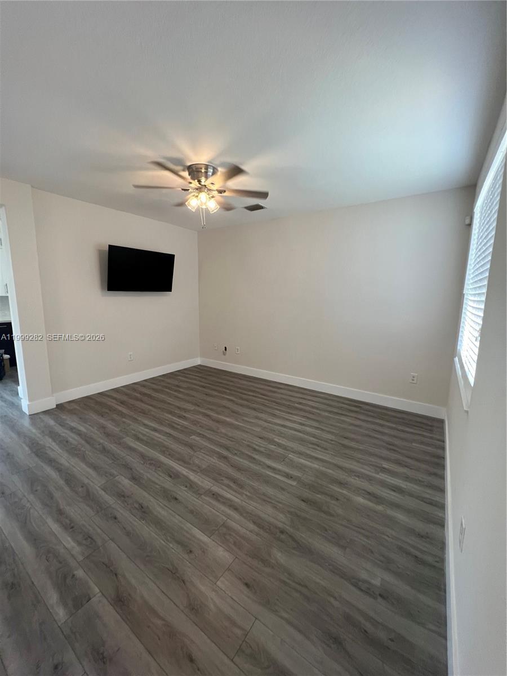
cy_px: 338
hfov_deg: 89.9
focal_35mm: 13
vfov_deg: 106.2
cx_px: 254
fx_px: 254
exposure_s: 1/120
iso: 200
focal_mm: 1.57
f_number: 1.8
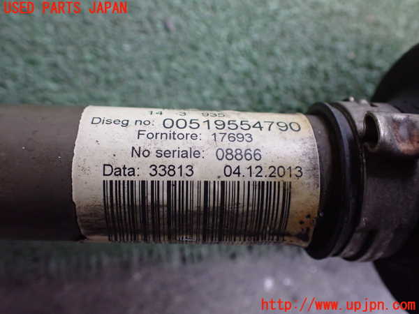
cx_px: 210
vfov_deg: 46.8
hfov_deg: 60.0
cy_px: 157
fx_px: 363
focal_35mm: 30
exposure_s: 1/125
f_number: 2.3
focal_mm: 5.4
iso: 800
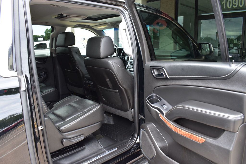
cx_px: 123
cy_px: 82
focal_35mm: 27
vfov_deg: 47.9
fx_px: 184
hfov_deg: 67.4
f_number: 8
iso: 400
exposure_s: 1/50
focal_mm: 18
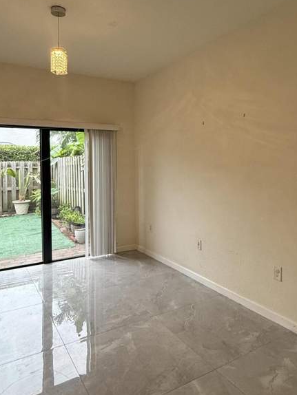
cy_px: 170
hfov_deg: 53.1
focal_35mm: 26
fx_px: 297
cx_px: 151
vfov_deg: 67.0
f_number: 2.2
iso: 200
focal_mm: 2.22
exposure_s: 1/120
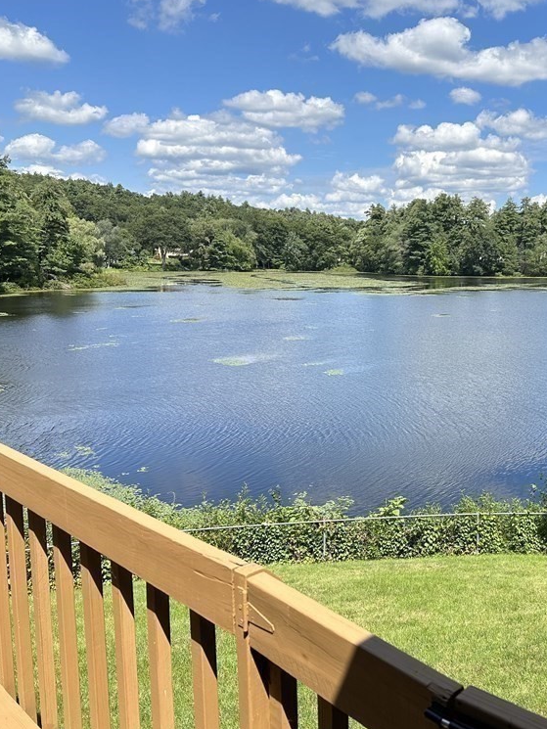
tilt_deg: -7.3
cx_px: 442
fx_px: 695
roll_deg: -0.8
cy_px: 364
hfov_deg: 41.0
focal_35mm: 33
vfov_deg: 55.3
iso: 80
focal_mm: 6.86
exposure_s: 1/3861
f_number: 1.78
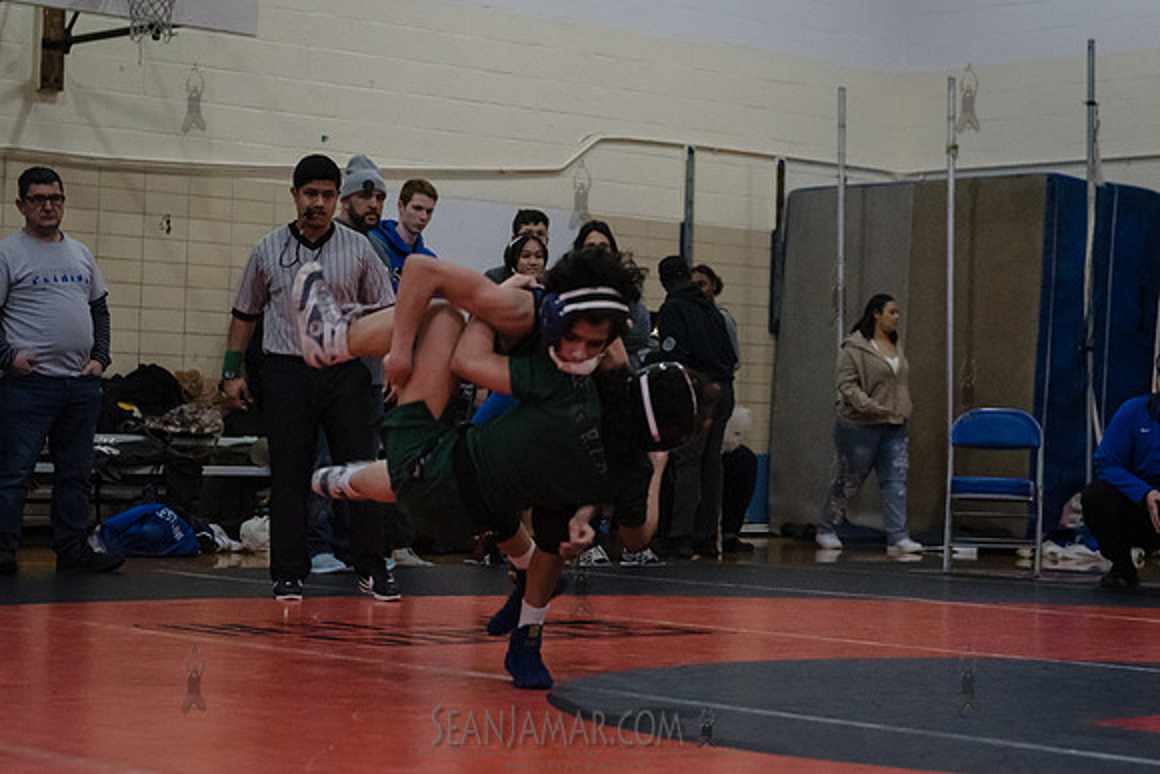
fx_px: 2842
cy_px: 387
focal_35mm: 88
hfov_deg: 23.1
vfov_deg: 15.5
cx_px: 580
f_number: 3.2
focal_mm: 70
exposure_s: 1/400
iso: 6400
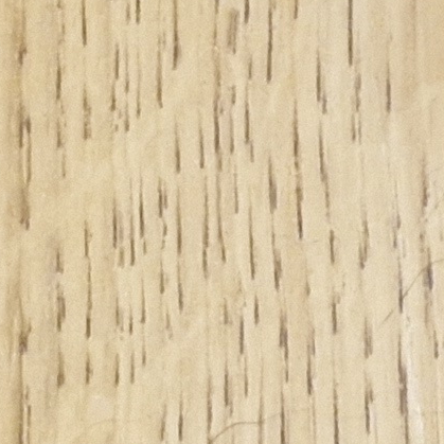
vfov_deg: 8.2
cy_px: -663
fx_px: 2815
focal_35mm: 194
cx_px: 1538
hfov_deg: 7.4
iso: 640
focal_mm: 5.54
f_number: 1.8
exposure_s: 1/50
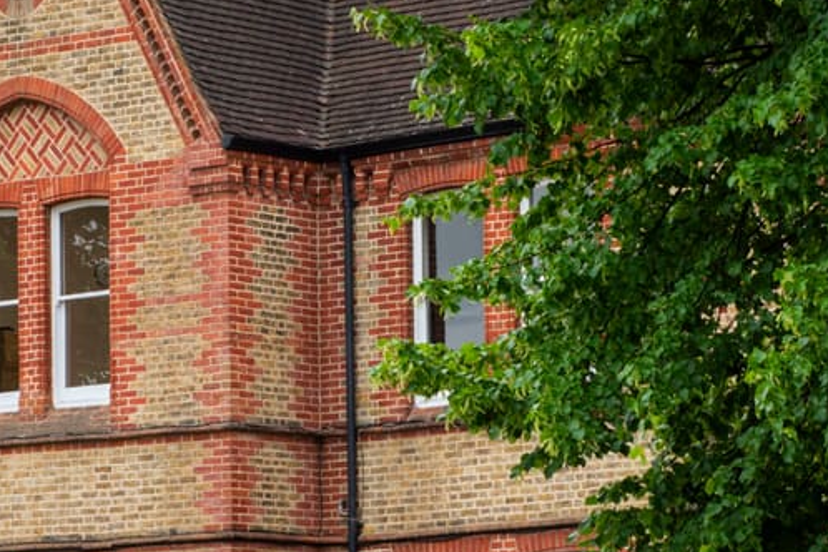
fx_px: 5313
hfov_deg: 8.9
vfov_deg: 5.9
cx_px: 303
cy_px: 344
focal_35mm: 231
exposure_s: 1/250
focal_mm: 70
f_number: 5
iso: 250
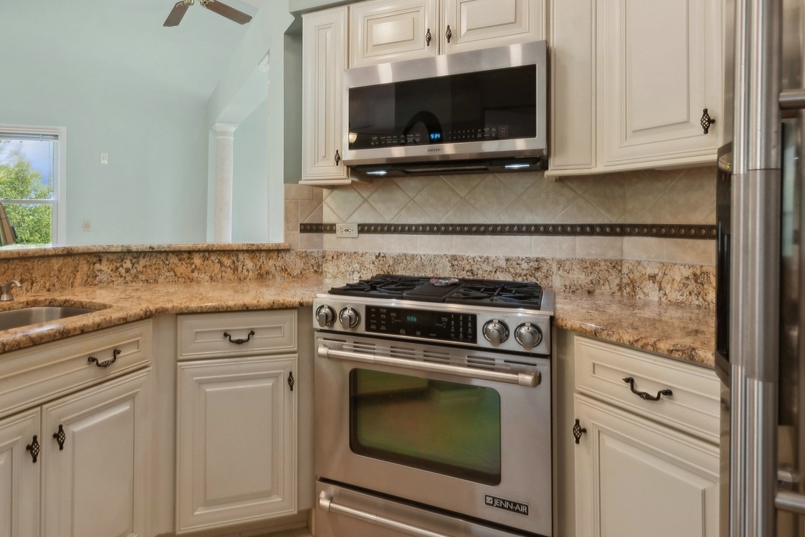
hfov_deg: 76.4
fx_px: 492
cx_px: 276
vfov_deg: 56.9
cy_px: 220
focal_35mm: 22
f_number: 8
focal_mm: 15
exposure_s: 1/10
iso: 200
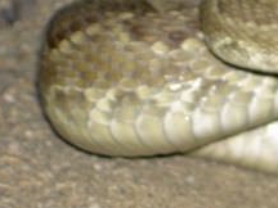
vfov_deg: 4.3
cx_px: 380
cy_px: 103
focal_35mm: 343
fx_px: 2755
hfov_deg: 5.7
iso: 100
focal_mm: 24
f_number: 4.9
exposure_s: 1/100
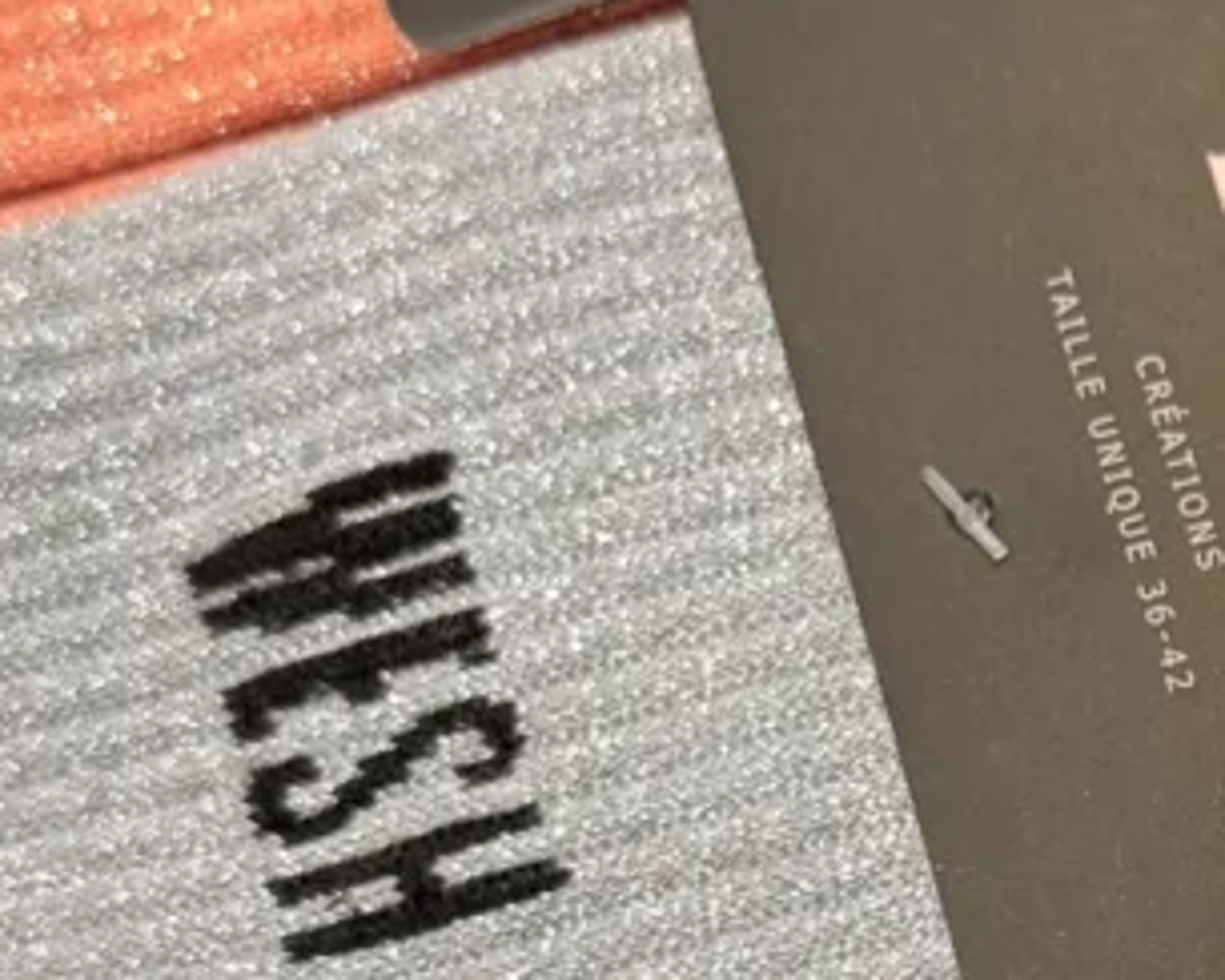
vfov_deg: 12.3
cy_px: 1109
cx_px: 1450
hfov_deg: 15.1
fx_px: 4459
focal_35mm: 123
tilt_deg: -71.0
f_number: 1.78
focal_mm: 6.76
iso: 160
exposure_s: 1/100
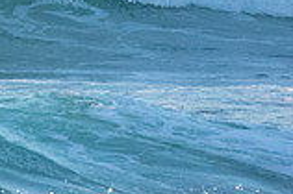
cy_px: -110
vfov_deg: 0.5
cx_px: -237
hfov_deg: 0.7
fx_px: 22391
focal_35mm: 2754
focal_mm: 500
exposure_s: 1/2000
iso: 1600
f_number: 5.6
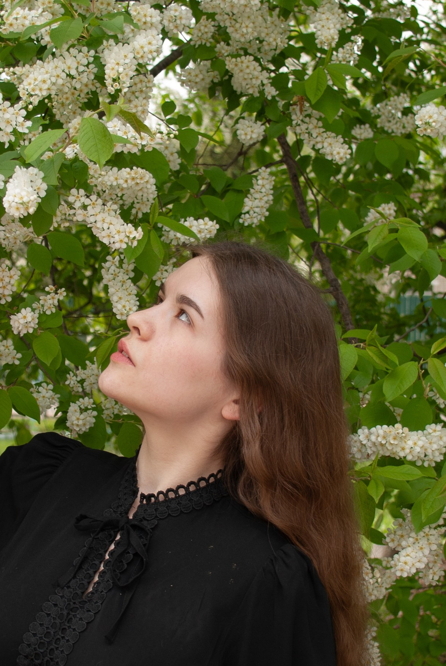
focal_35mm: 71
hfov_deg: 19.2
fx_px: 1315
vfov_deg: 28.4
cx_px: 170
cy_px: 359
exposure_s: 1/125
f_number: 3.8
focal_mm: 22
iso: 100
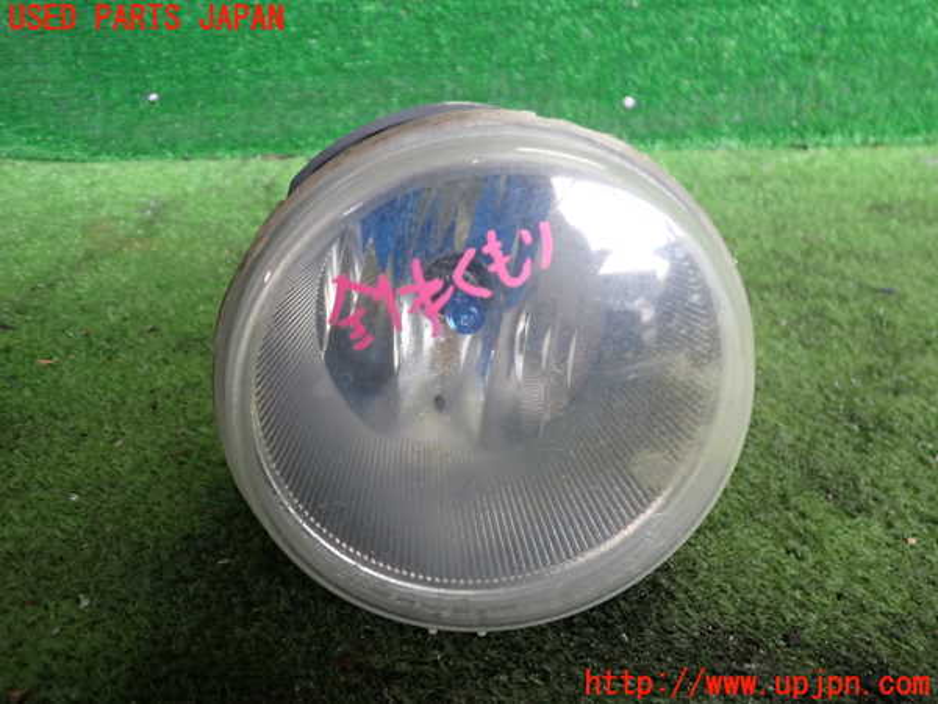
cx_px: 469
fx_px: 813
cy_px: 352
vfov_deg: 46.8
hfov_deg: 60.0
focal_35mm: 30
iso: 200
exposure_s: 1/40
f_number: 2.3
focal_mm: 5.4
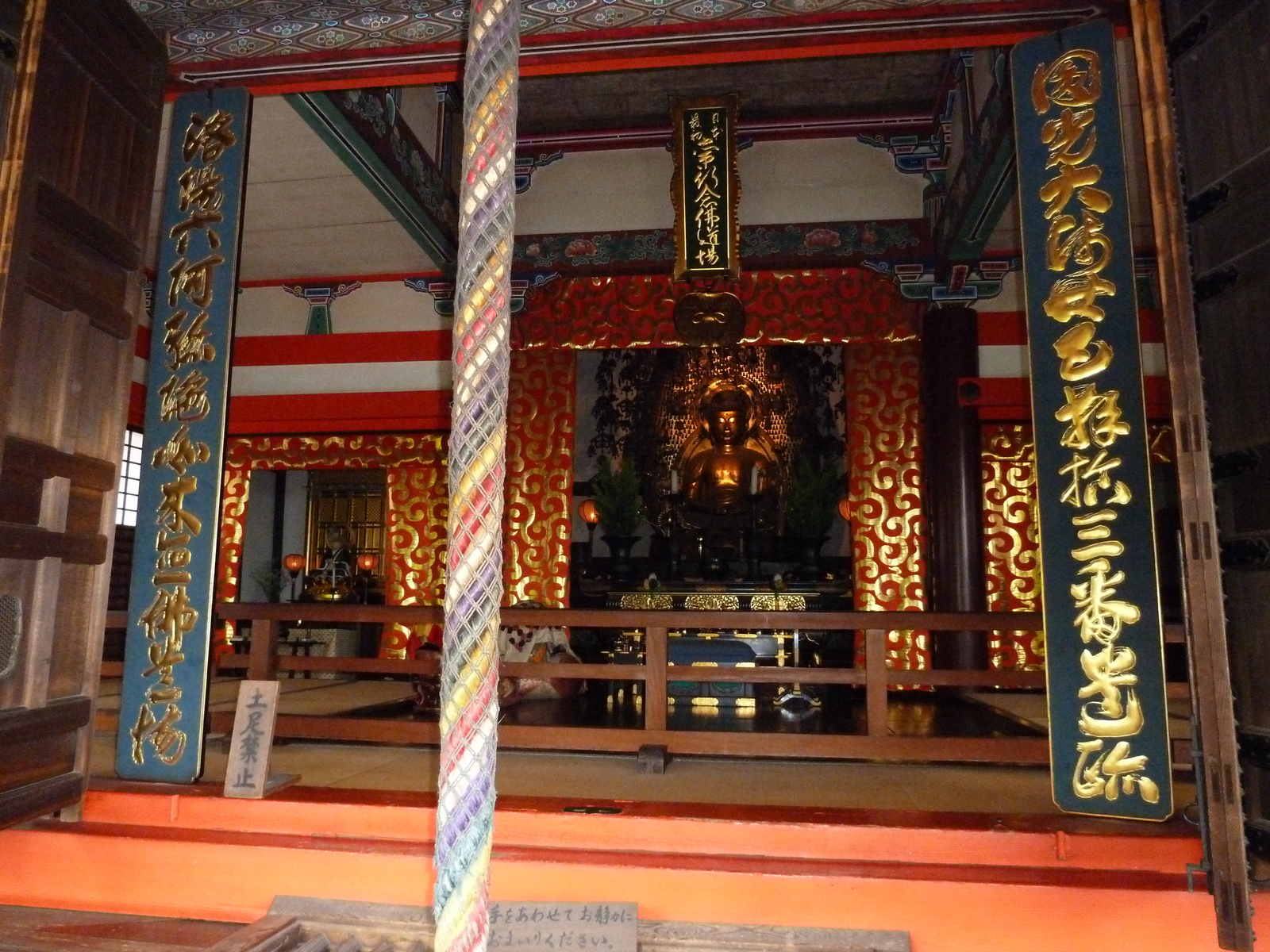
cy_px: 476
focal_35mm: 25
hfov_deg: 69.4
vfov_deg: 54.9
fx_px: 917
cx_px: 635
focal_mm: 4.1
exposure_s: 1/30
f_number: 3.3
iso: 640
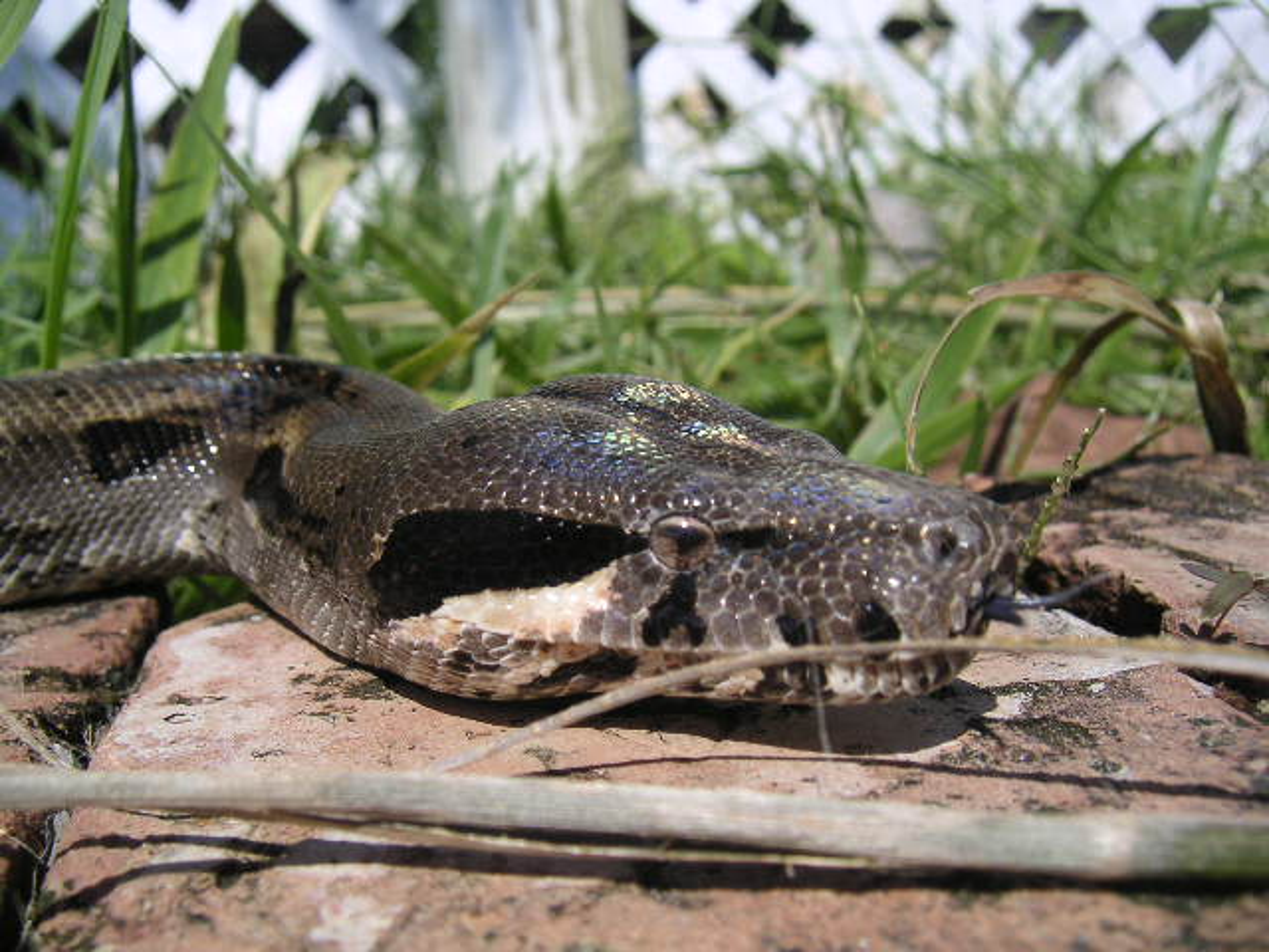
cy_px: 476
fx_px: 1393
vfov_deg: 37.7
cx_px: 634
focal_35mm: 38
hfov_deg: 49.0
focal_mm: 6
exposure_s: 1/180
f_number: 6.7
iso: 50
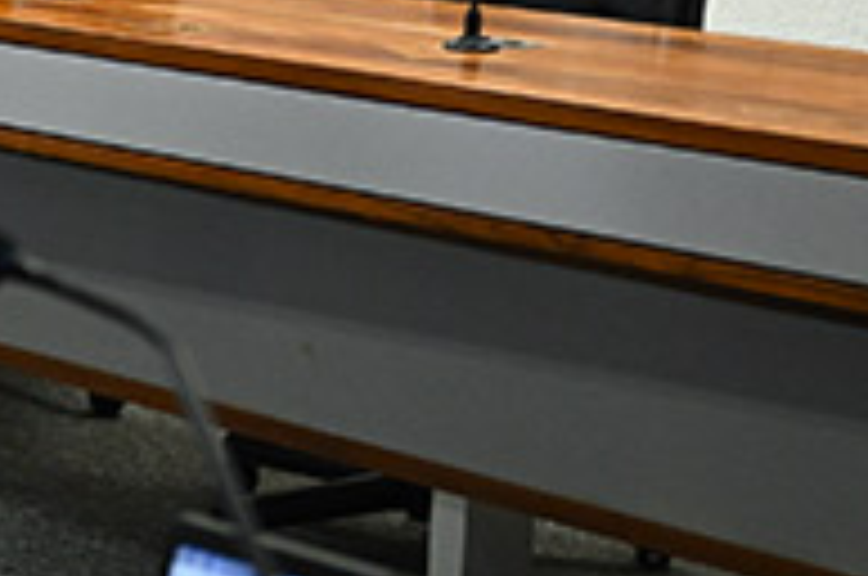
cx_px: -670
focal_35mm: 129
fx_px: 3105
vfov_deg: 10.6
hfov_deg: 14.2
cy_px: 292
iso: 1600
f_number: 2.8
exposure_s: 1/200
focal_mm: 29
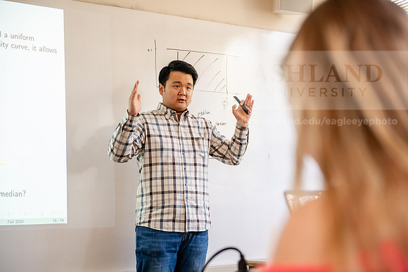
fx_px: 657
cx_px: 204
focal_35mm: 58
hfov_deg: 34.5
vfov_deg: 23.4
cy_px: 136
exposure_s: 1/200
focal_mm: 58
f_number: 3.2
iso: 1600
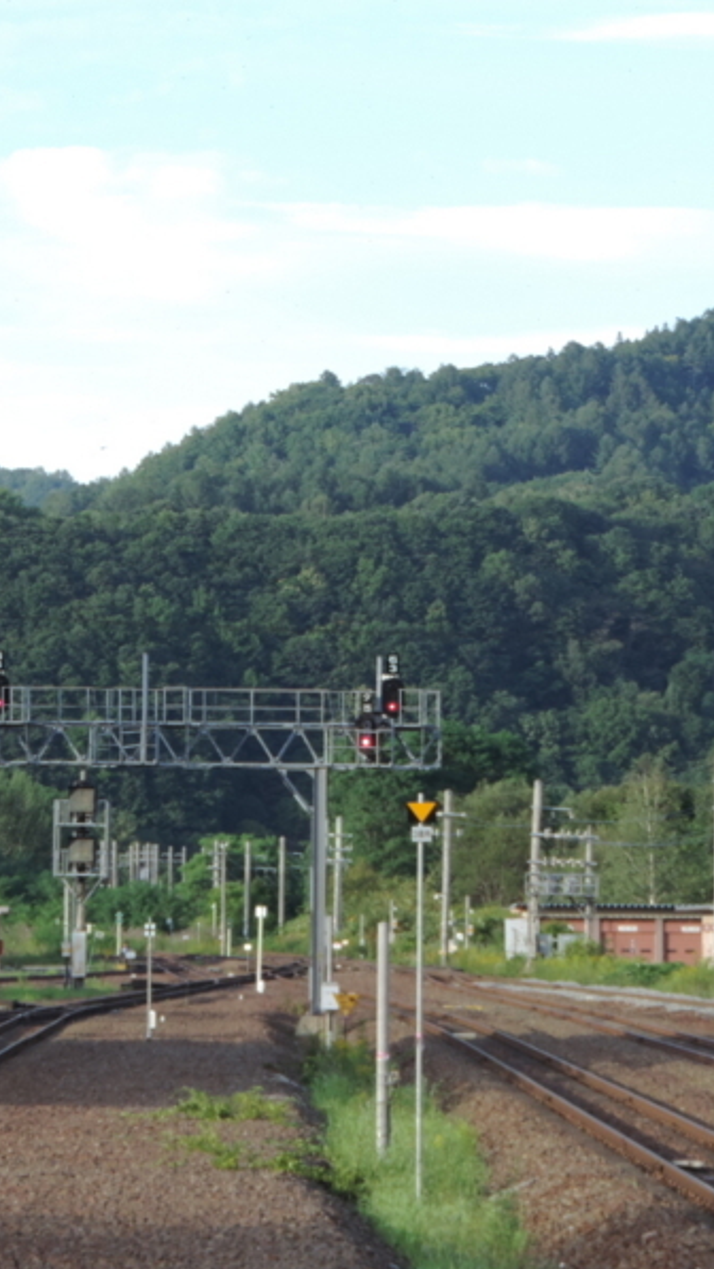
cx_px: 285
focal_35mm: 197
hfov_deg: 6.2
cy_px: 636
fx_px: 6628
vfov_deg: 10.9
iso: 80
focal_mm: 24
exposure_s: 1/125
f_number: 4.3
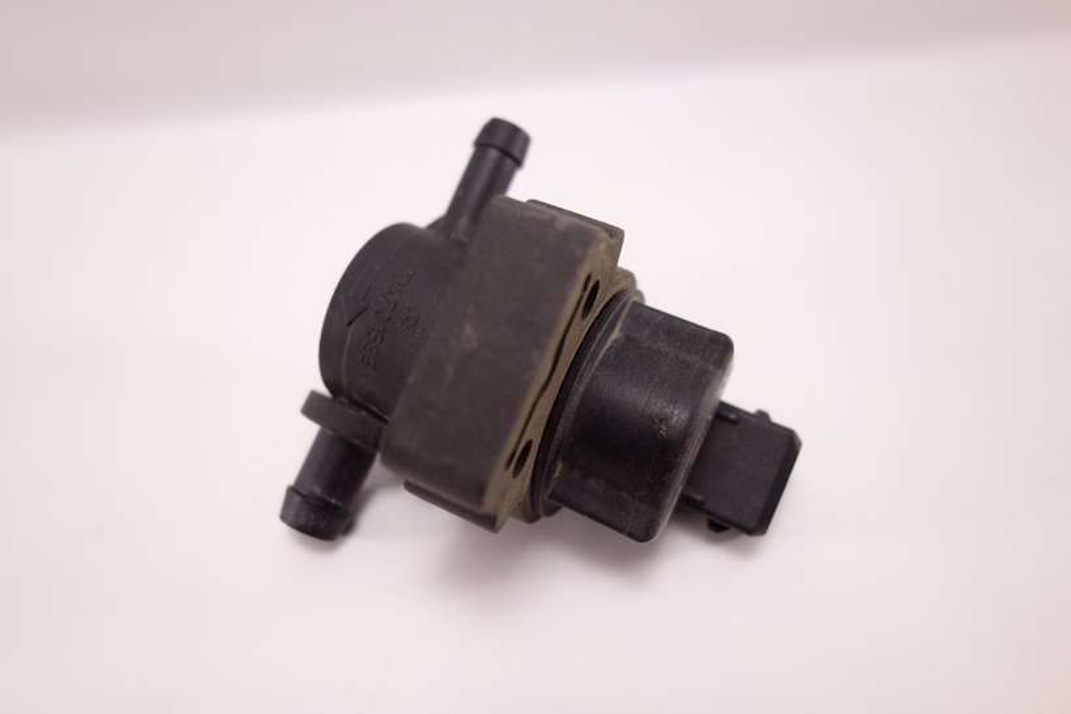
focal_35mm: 28
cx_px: 536
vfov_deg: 46.4
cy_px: 357
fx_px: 833
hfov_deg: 65.5
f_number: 2.2
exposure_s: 1/100
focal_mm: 10.4
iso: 125
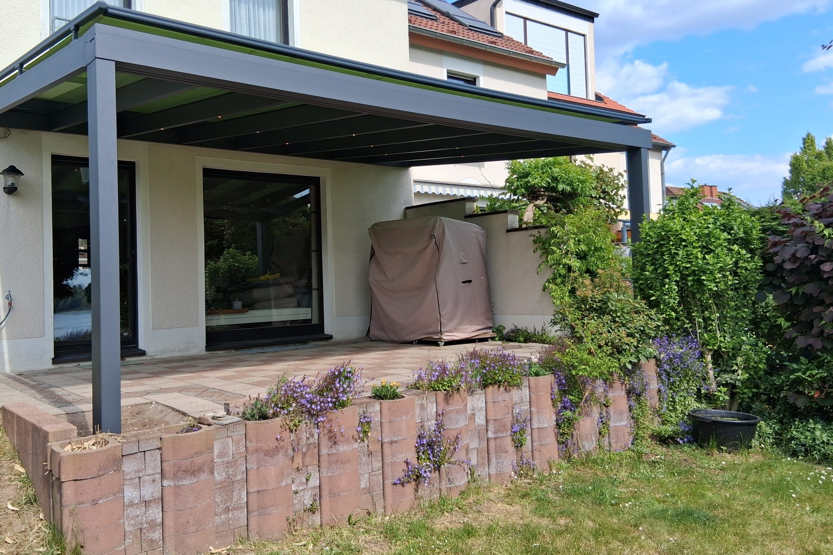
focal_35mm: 31
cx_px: 370
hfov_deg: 60.1
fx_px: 717
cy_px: 248
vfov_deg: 42.3
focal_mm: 3.98
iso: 25
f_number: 1.8
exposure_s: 1/556
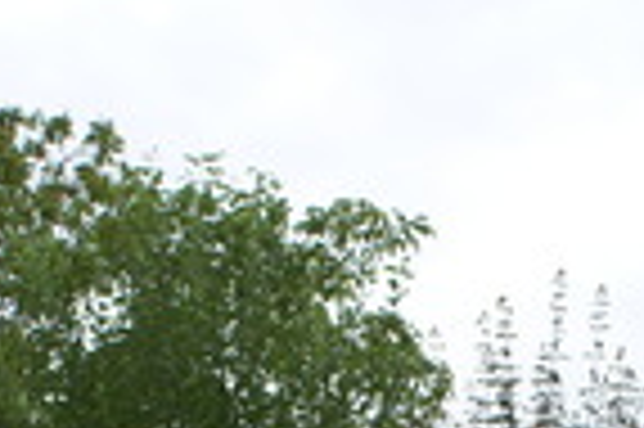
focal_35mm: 125
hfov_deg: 16.3
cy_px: 802
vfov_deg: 10.2
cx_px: 522
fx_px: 2234
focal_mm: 22
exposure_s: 1/160
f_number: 4.5
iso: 100
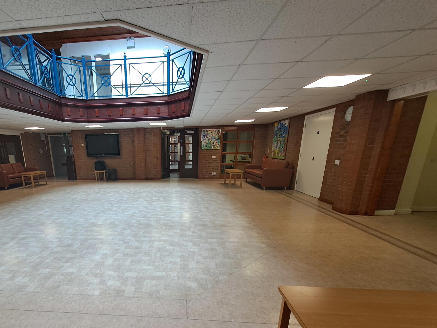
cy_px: 211
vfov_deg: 73.0
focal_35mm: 17
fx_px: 215
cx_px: 152
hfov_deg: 88.4
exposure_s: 1/50
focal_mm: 1.42
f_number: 2.2
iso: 80
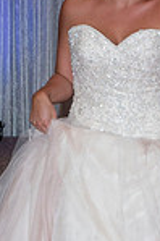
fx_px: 1450
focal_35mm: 217
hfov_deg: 6.3
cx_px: 138
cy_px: 210
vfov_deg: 9.5
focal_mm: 48
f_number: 5.6
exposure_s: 1/160
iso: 400
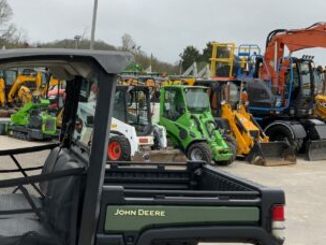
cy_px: 193
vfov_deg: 23.7
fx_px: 574
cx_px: 65
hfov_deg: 30.9
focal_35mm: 61
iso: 20
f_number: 1.8
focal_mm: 3
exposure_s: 1/122
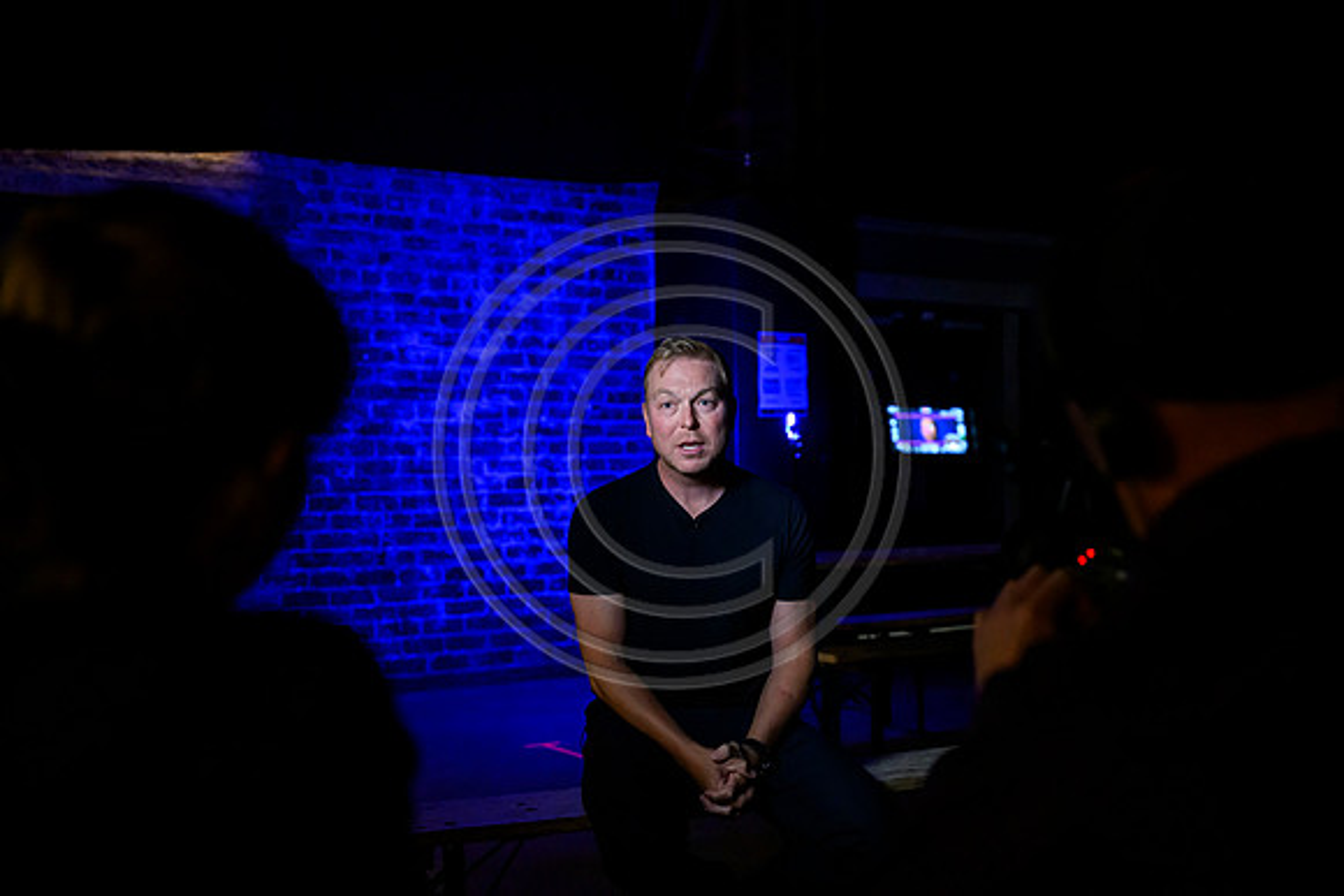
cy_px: 448
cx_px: 672
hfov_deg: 47.4
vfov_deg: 32.6
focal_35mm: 41
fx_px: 1531
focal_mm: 41
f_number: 2.8
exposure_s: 1/200
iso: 6400
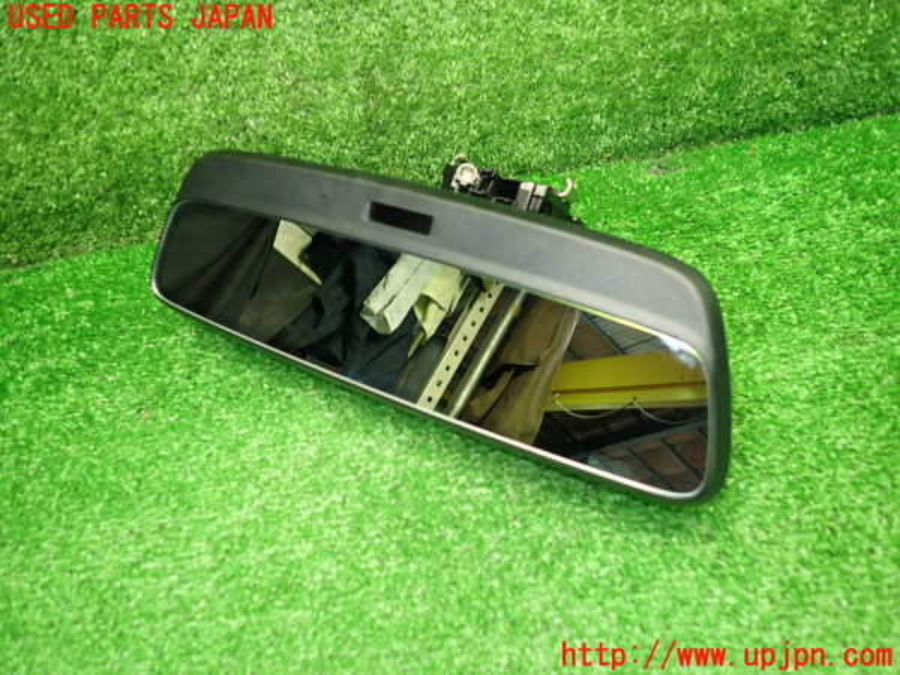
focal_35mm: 25
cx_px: 450
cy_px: 338
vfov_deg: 54.9
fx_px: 650
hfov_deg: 69.4
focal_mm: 4.5
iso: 320
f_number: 2
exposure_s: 1/30
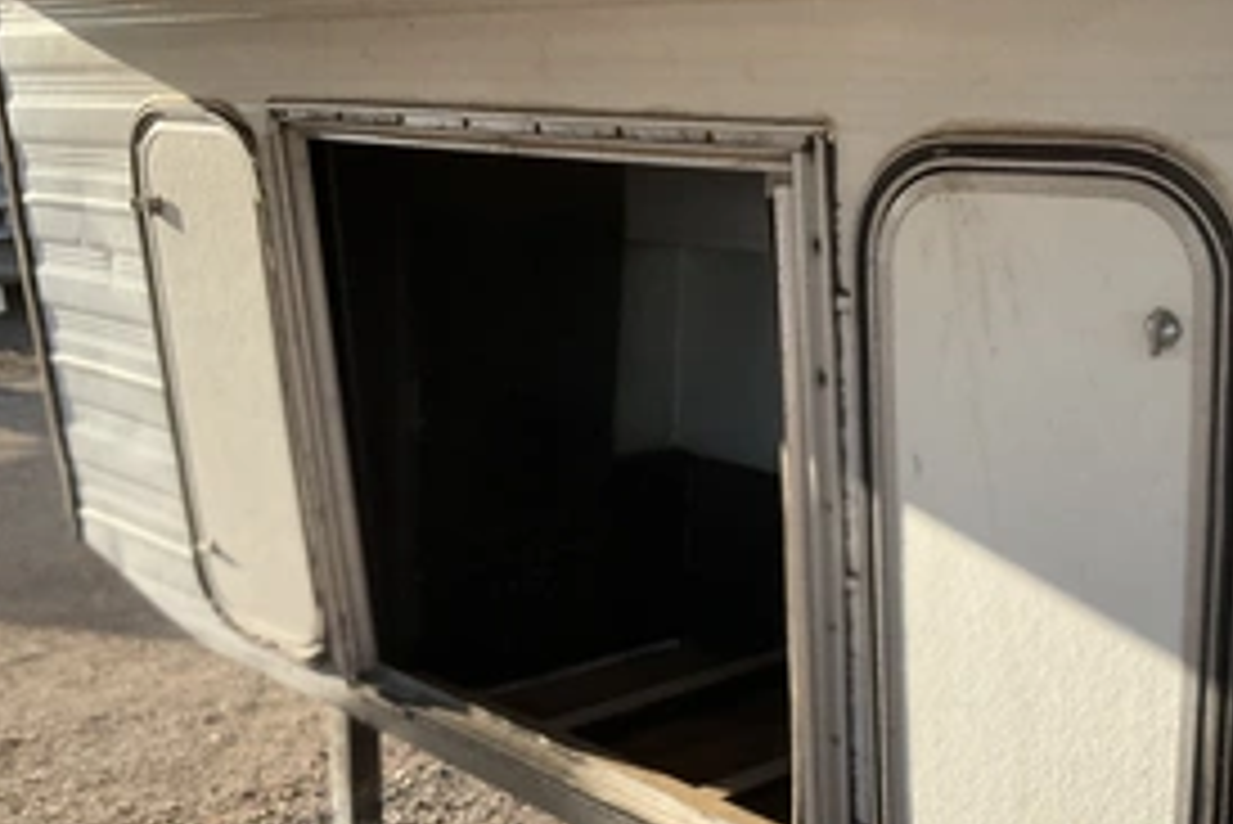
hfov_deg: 44.1
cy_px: 518
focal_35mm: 44
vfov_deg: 30.4
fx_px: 1508
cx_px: 774
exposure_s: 1/683
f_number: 1.8
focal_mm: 3
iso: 25
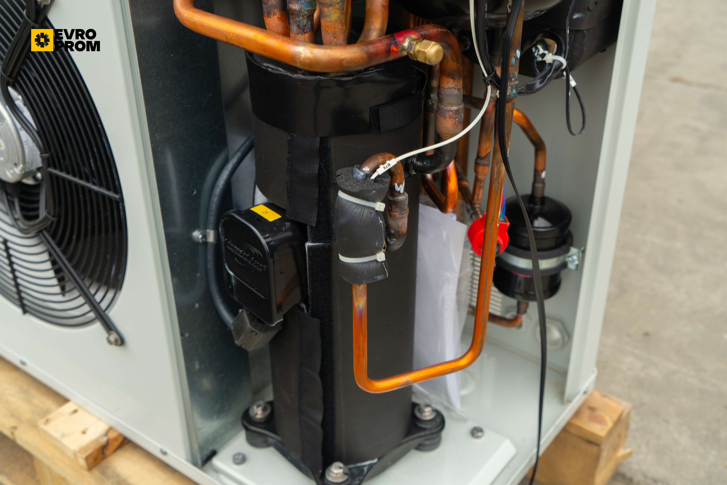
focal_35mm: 40
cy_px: 242
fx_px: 808
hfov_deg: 48.5
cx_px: 364
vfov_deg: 33.4
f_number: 6.3
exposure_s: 1/100
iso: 250
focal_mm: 40
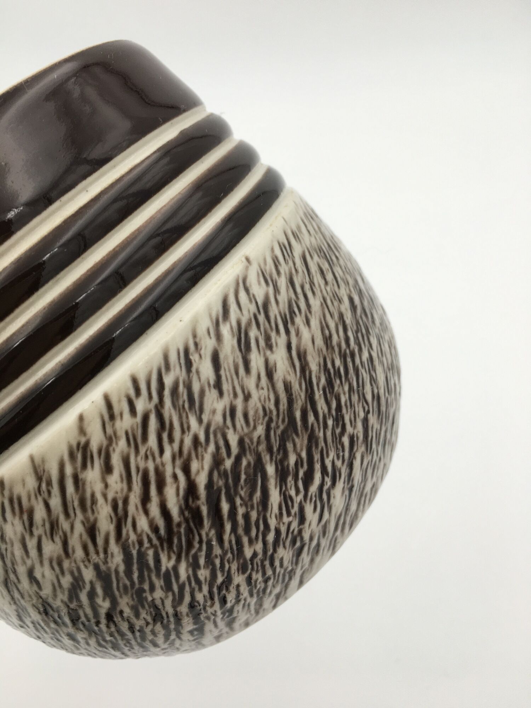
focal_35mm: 29
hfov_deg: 48.2
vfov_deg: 61.7
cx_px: 266
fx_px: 593
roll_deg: +10.2
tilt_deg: -44.9
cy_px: 354
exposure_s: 1/120
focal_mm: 4.15
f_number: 2.2
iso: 40
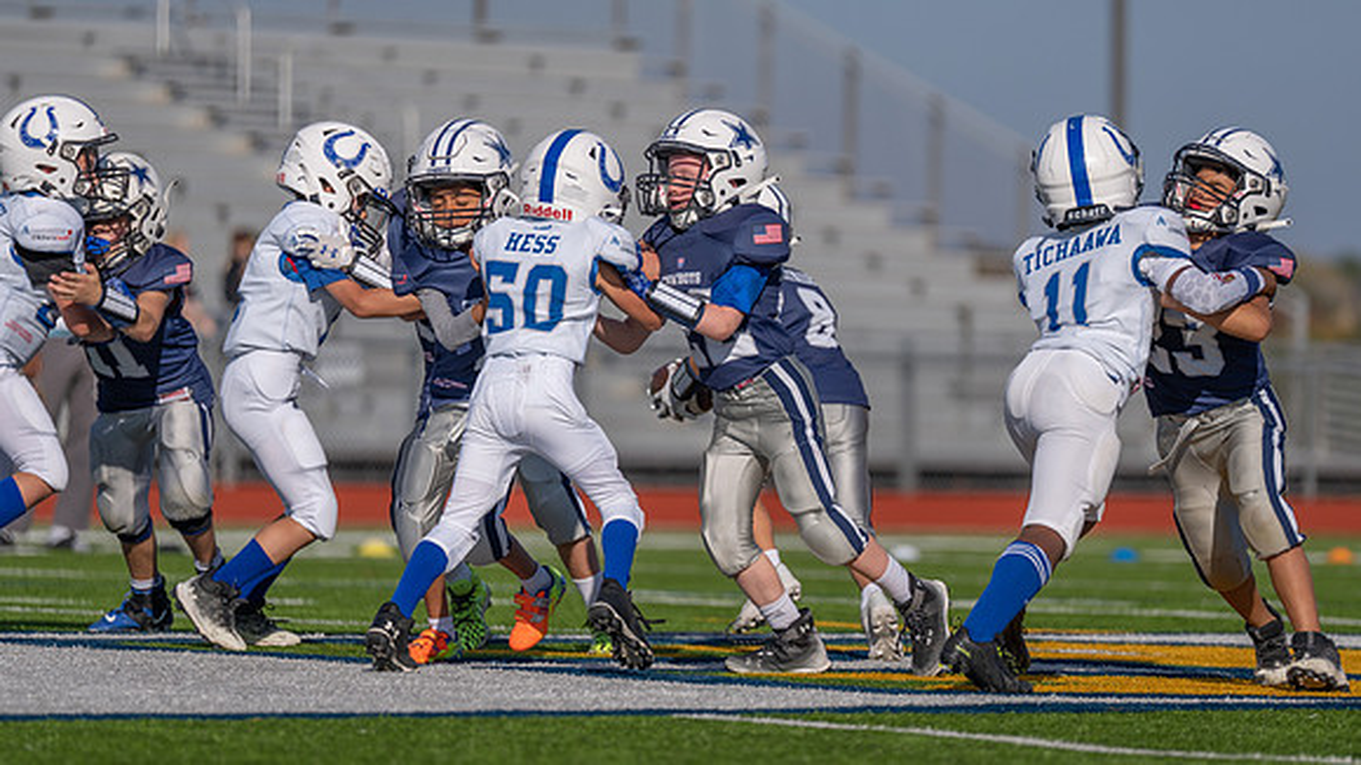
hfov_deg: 8.3
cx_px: 841
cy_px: 425
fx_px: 9346
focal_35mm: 259
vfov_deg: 4.7
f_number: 2.8
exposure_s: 1/4000
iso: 100
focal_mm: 200
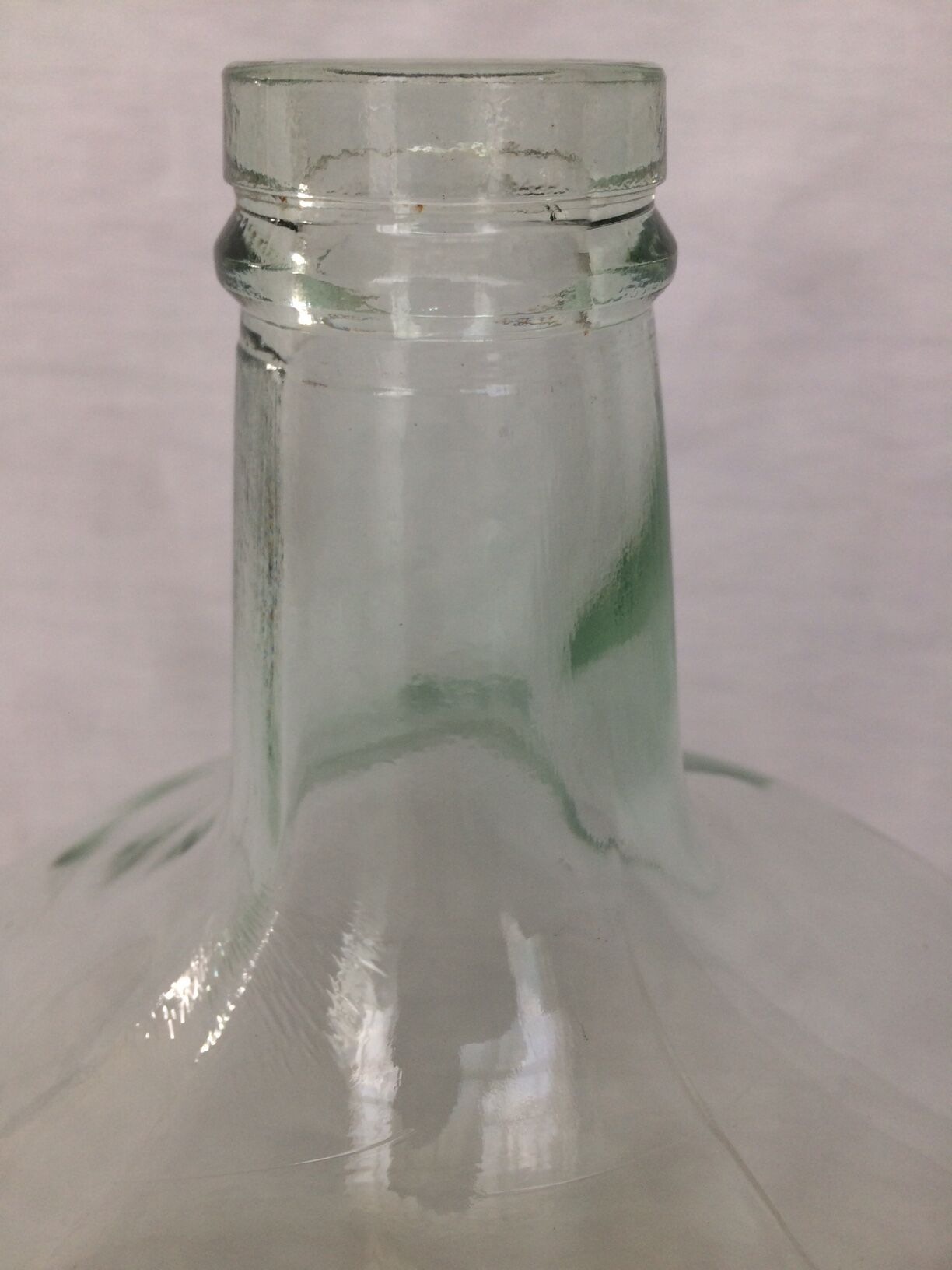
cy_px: 635
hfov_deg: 48.2
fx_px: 1063
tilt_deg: -29.3
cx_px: 476
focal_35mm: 29
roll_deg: +0.8
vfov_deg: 61.7
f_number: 2.2
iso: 40
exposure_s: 1/100
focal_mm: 4.15
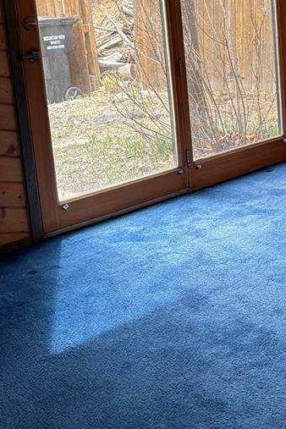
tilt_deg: -9.8
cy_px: 96
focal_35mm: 64
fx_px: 763
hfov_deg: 19.7
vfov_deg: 30.8
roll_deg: +1.7
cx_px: 360
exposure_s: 1/121
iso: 80
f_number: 1.6
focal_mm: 5.96
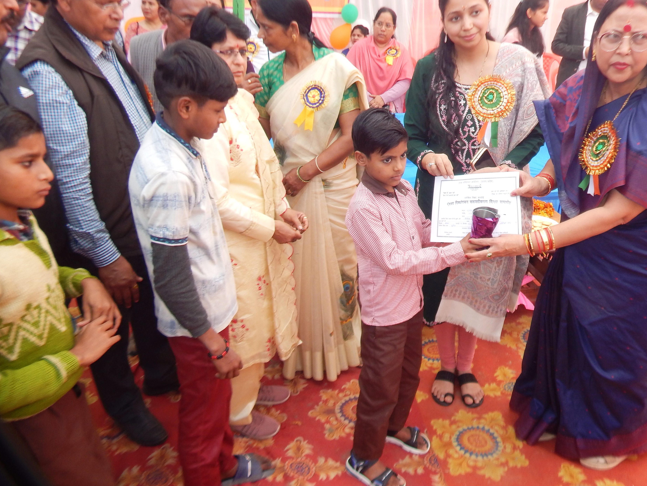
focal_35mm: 31
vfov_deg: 45.4
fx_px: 579
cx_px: 366
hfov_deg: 58.2
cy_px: 239
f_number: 3.1
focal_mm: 4.5
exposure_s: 1/125
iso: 125
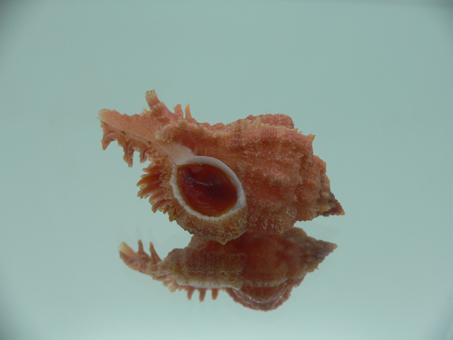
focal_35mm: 35
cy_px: 170
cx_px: 226
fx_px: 458
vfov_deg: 40.7
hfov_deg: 52.6
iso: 80
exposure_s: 1/60
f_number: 2.8
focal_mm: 4.6
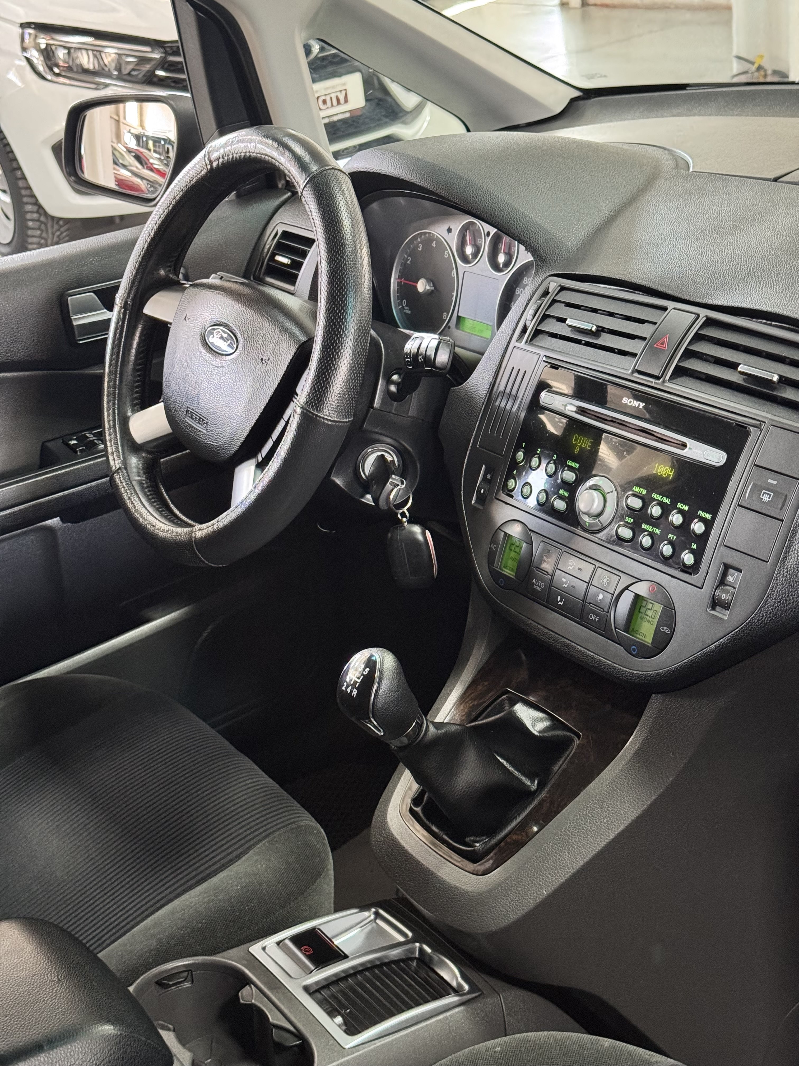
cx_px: 400
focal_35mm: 48
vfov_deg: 39.7
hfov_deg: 30.3
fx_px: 1477
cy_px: 533
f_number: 1.78
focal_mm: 6.76
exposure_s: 1/40
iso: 400
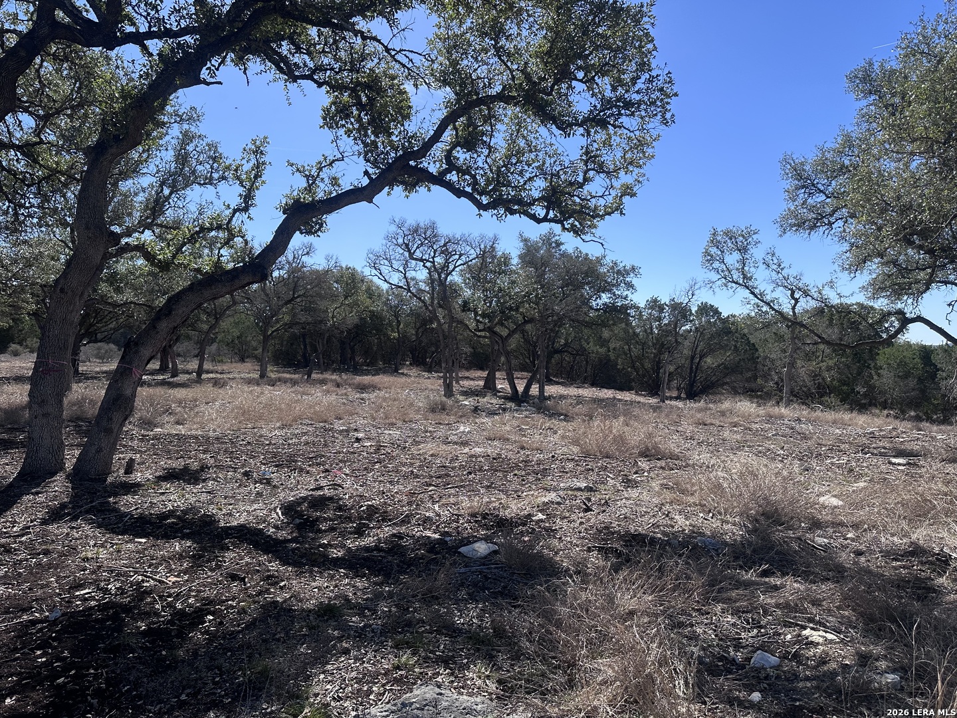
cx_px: 478
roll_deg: +0.3
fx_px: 664
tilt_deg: +2.2
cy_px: 359
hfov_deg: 71.6
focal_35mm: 24
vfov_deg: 56.8
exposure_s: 1/3356
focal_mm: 6.86
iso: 80
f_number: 1.78
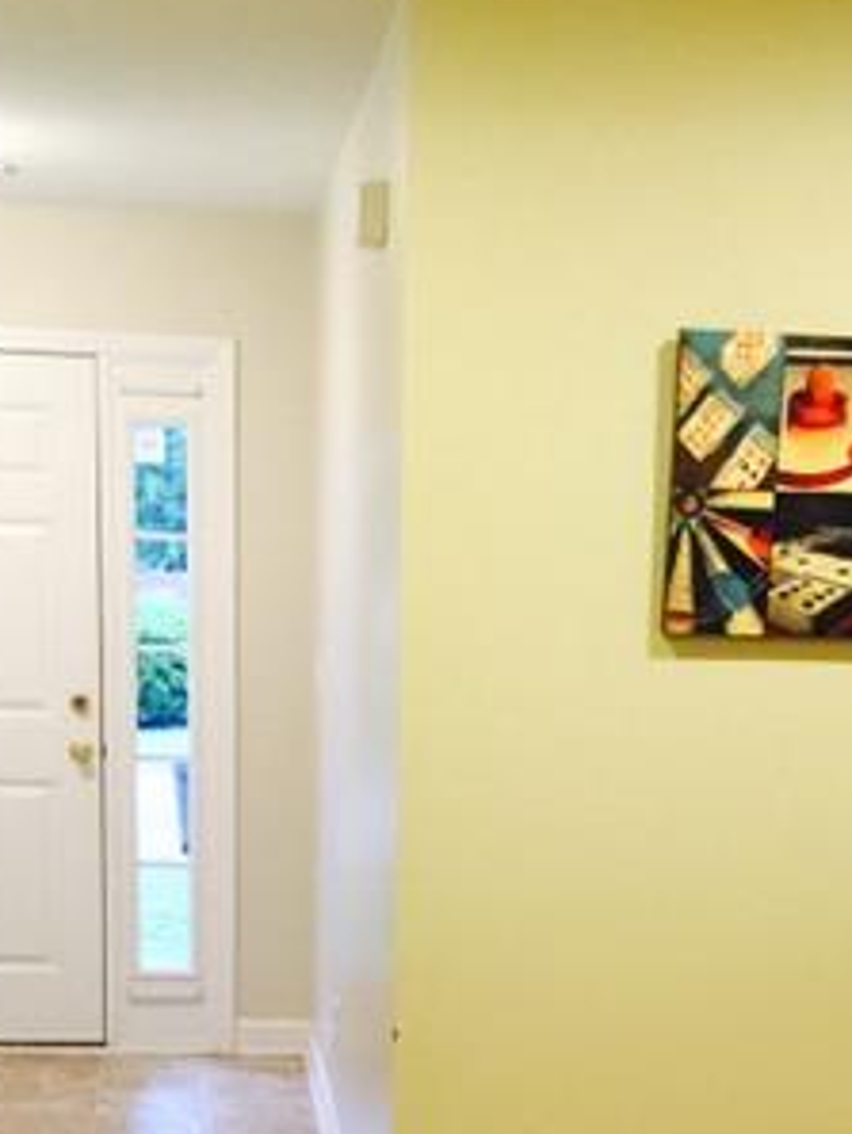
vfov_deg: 24.6
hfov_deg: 19.6
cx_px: 493
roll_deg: -1.6
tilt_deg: -12.7
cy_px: 1165
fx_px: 2460
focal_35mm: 75
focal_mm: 4.15
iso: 125
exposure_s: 1/15
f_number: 2.2
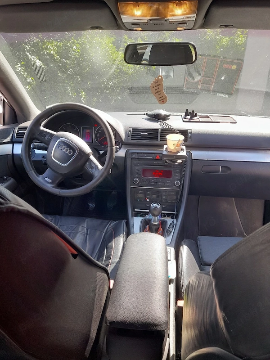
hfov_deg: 54.9
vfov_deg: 69.4
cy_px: 180
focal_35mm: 25
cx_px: 135
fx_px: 260
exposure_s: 1/100
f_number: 2
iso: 40
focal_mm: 4.6
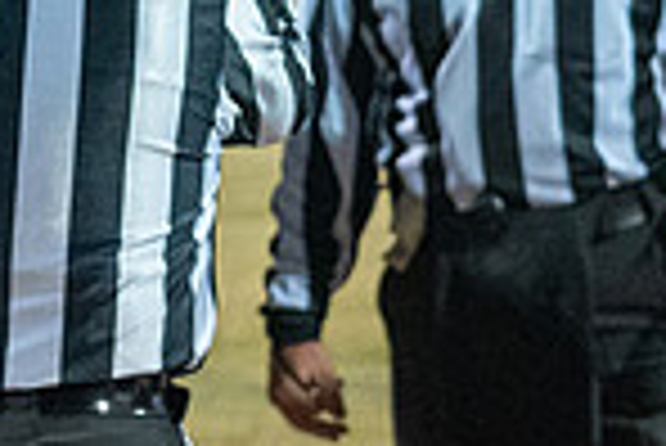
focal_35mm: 331
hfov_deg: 6.2
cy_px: -297
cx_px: 135
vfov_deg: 4.1
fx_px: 6129
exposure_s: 1/400
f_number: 3.2
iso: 6400
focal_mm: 70
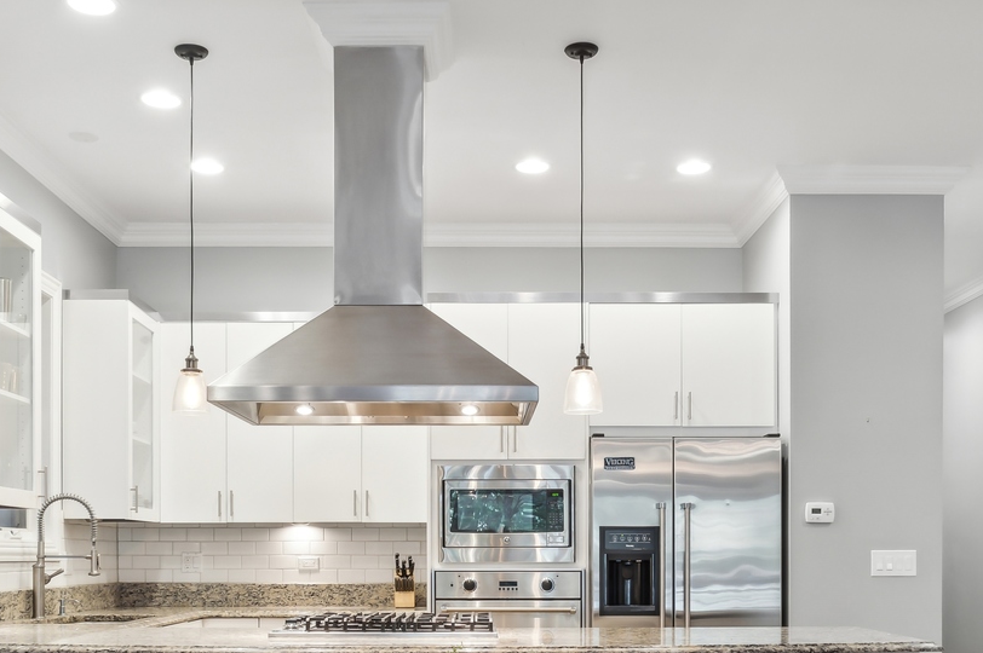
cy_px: 532
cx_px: 495
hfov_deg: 41.1
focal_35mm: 48
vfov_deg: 27.4
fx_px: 1310
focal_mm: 15.6
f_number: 11
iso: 100
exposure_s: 1/2
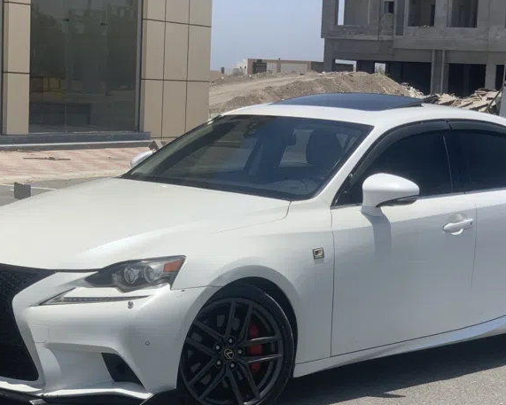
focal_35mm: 91
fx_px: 1363
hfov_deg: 21.0
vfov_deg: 16.9
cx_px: 288
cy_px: 266
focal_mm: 6
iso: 16
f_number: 2.4
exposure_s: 1/1845
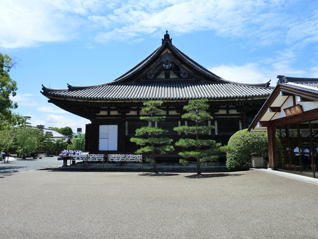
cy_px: 120
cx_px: 159
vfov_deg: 54.9
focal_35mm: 25
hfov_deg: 69.4
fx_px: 230
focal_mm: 4.1
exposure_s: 1/500
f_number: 4.5
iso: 200
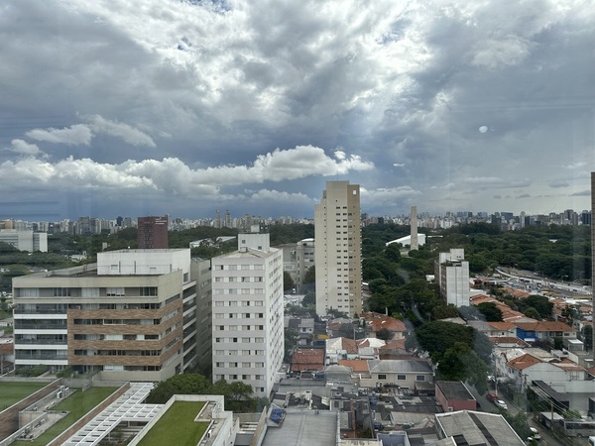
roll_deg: +0.1
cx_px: 298
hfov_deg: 71.6
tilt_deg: -1.0
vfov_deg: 56.8
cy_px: 223
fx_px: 413
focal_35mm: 24
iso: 80
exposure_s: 1/6211
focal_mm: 6.86
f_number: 1.78
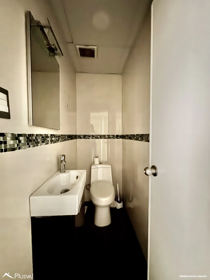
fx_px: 113
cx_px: 105
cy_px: 140
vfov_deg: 102.1
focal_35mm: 14
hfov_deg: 85.7
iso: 2500
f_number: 2.2
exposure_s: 1/8
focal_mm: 2.22
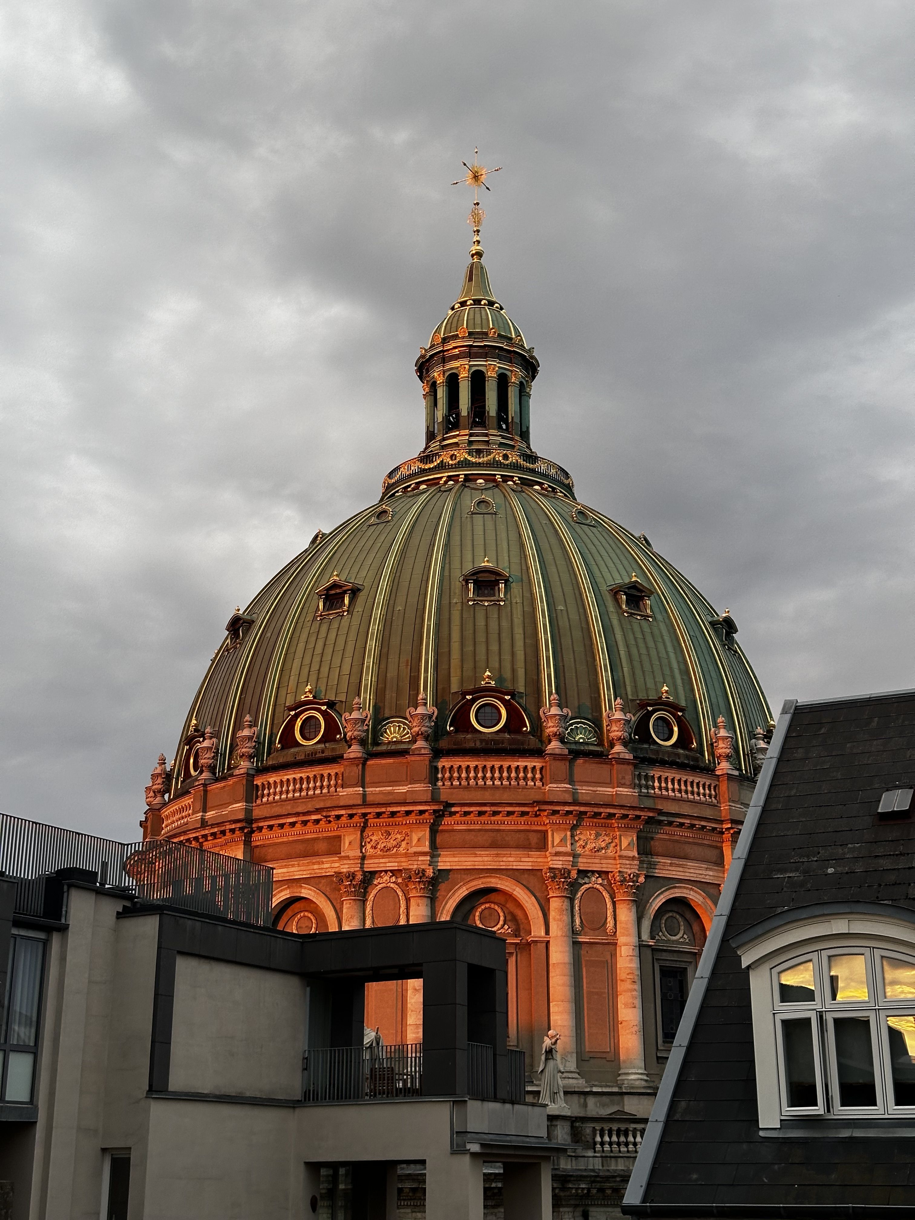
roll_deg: -0.5
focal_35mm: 48
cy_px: 610
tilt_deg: +18.6
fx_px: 1692
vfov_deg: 39.7
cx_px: 458
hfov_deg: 30.3
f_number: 1.78
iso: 80
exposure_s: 1/109
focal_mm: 6.86
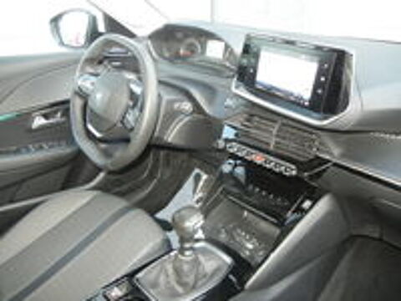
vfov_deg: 46.8
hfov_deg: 60.0
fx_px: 348
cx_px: 200
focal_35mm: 30
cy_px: 150
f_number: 3.5
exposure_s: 1/30
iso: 440
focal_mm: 5.4
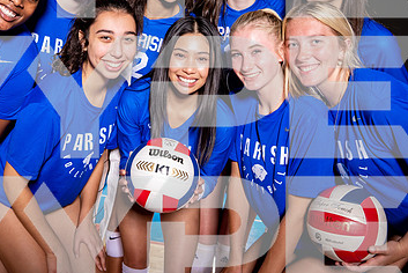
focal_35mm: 46
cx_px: 128
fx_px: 522
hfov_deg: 42.0
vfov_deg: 29.2
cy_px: 98
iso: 400
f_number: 8
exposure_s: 1/250
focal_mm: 28
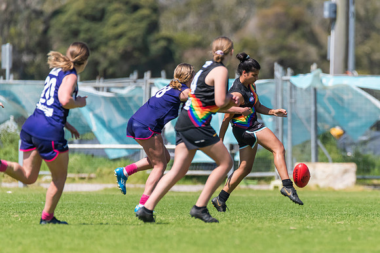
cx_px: 283
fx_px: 9419
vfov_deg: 1.5
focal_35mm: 892
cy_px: 188
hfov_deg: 2.3
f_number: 6.3
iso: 800
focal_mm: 600
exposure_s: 1/2500
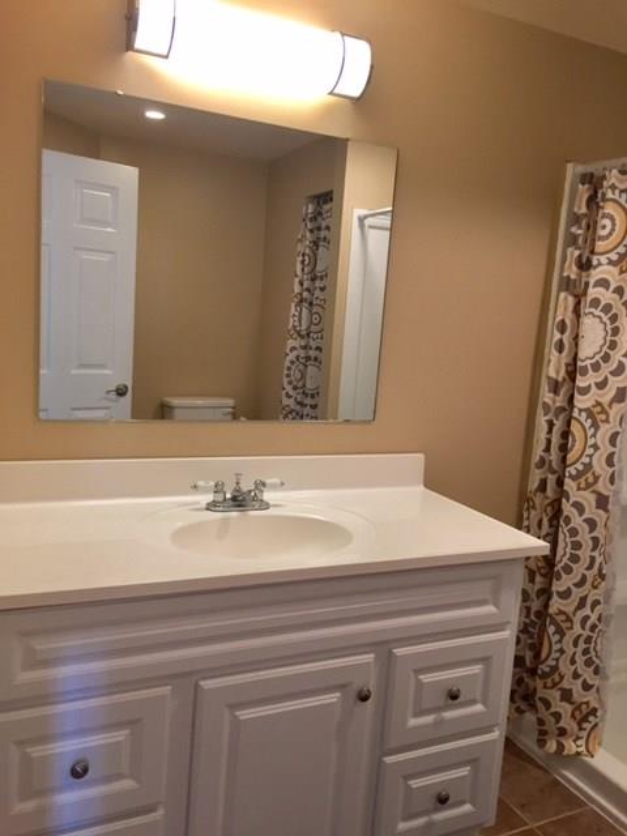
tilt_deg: -9.4
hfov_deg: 48.2
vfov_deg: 61.7
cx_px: 314
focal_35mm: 29
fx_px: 700
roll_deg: -3.8
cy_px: 418
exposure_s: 1/30
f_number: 2.2
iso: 100
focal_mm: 4.15
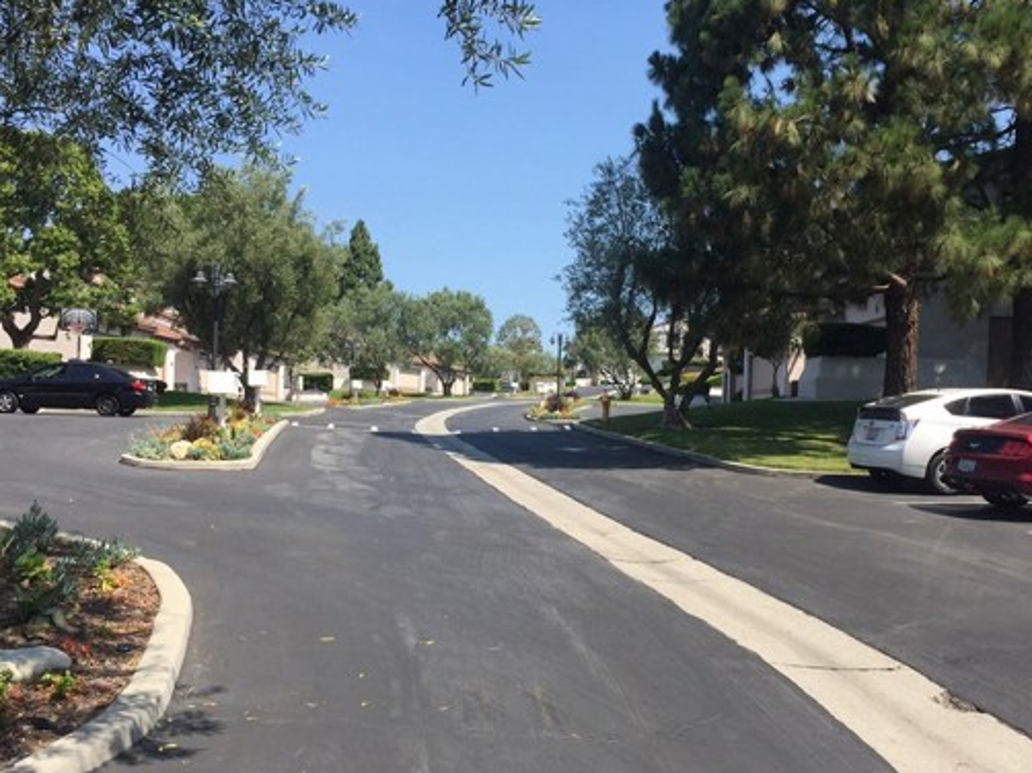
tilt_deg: -2.5
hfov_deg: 50.1
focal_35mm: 37
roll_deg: -2.5
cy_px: 448
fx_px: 1103
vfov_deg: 38.5
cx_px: 543
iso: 32
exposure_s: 1/1582
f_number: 2.2
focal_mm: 4.15
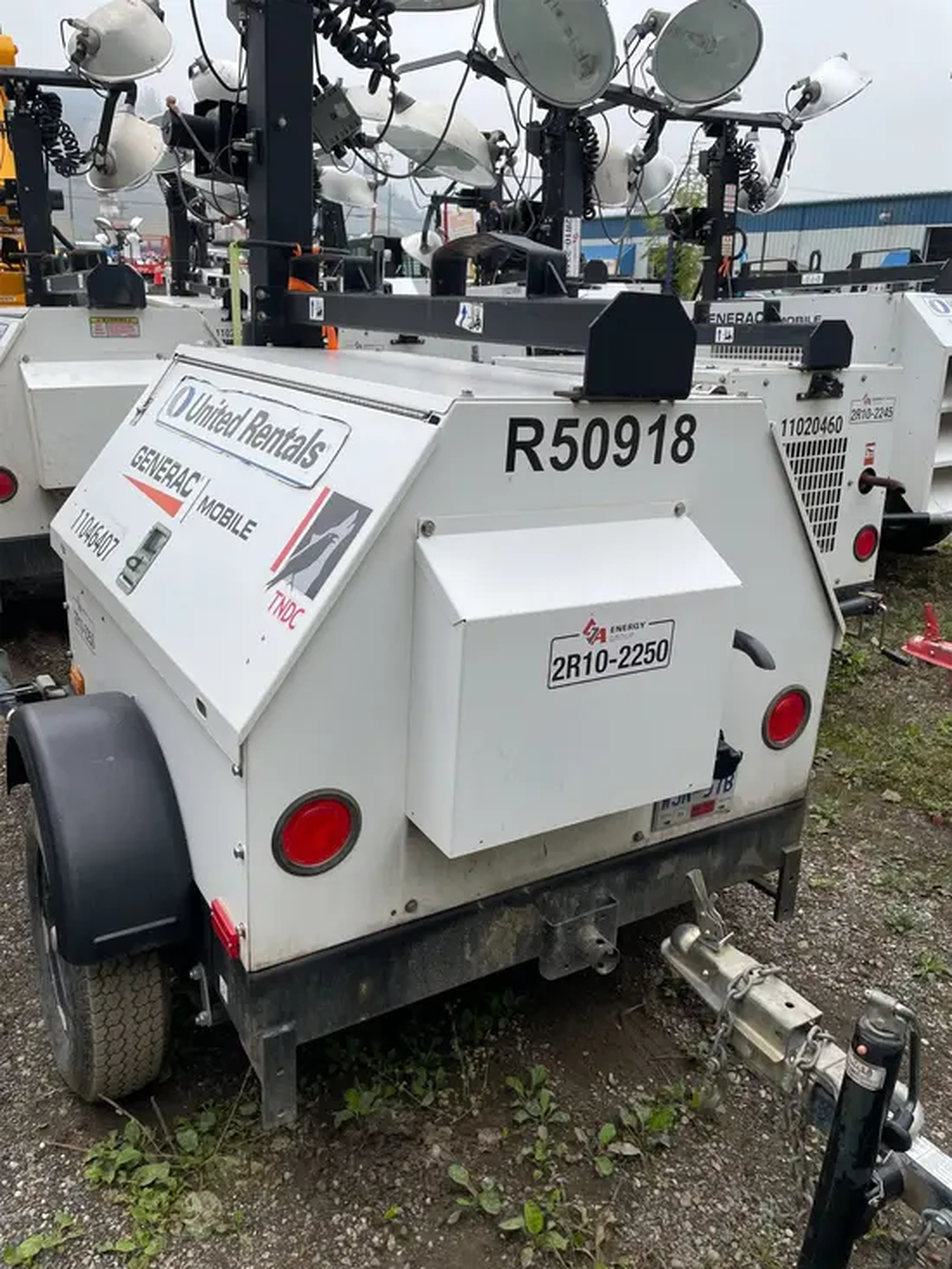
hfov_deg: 53.1
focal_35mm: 26
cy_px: 634
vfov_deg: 67.3
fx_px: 953
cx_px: 476
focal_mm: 4.2
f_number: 1.6
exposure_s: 1/1072
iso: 50
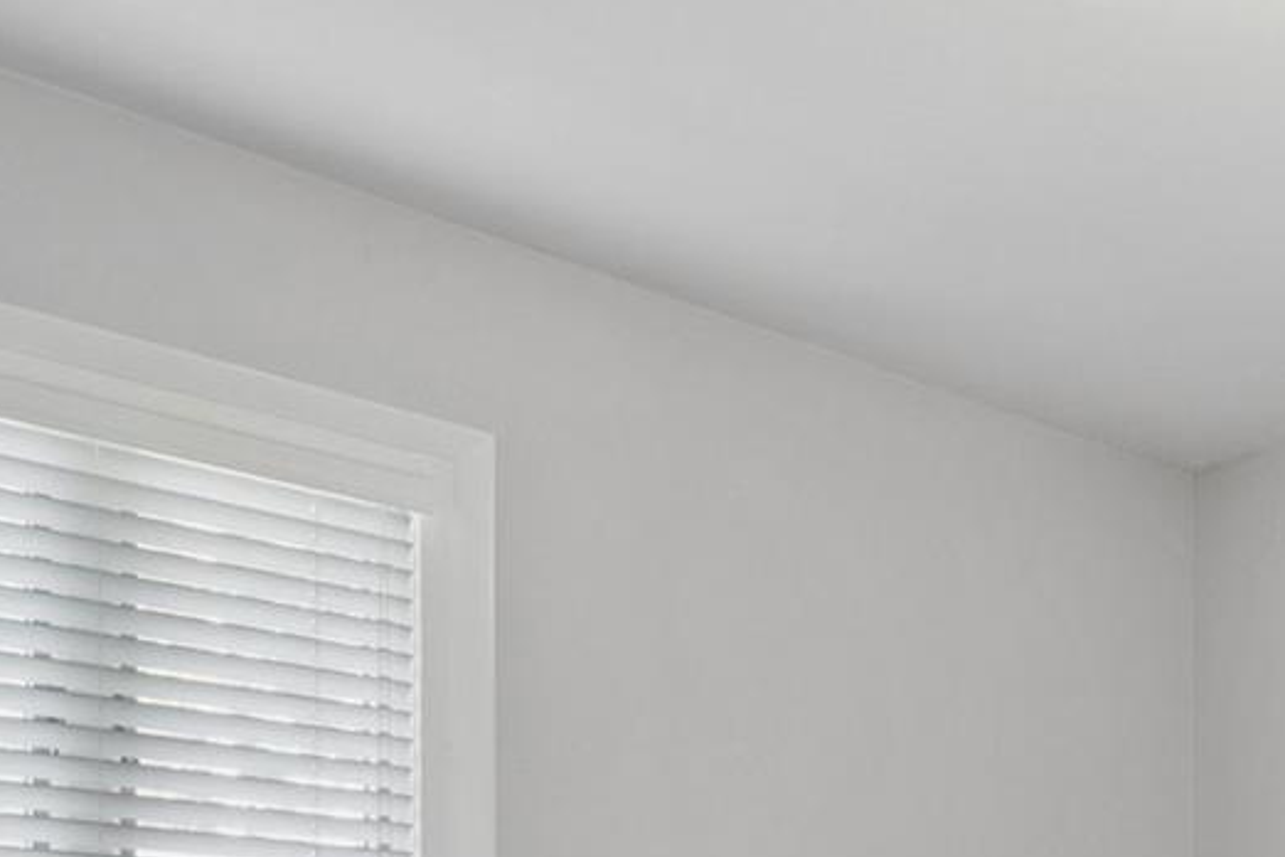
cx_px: 1477
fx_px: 1642
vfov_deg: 25.8
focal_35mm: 46
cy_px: 1064
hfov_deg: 35.3
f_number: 8
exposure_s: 1/6
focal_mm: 10
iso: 400
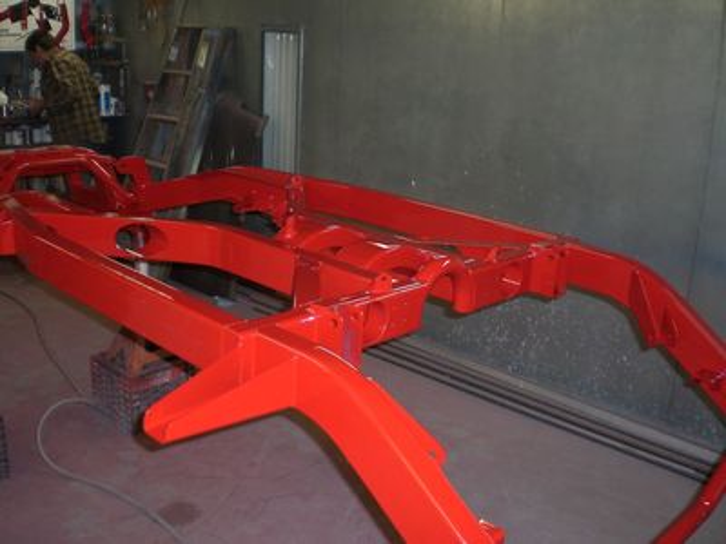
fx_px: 797
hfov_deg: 49.0
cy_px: 272
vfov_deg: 37.7
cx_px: 363
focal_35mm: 38
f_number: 3.1
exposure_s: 1/60
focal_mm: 6.3
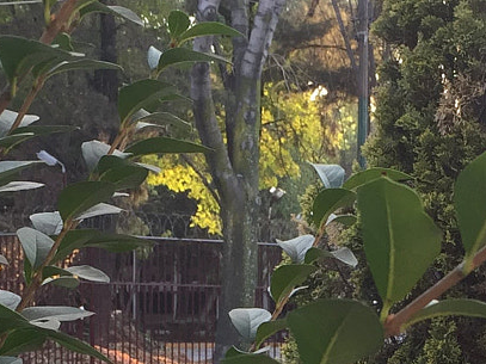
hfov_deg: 17.2
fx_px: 1600
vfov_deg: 12.6
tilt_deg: -3.2
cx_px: 338
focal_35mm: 114
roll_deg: -2.3
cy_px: 458
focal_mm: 4.15
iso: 50
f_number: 2.2
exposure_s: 1/120
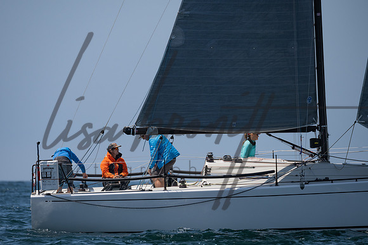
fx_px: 4550
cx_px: 160
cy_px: 124
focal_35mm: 445
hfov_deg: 4.6
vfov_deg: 3.1
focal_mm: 390
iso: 250
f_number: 6.3
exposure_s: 1/2000
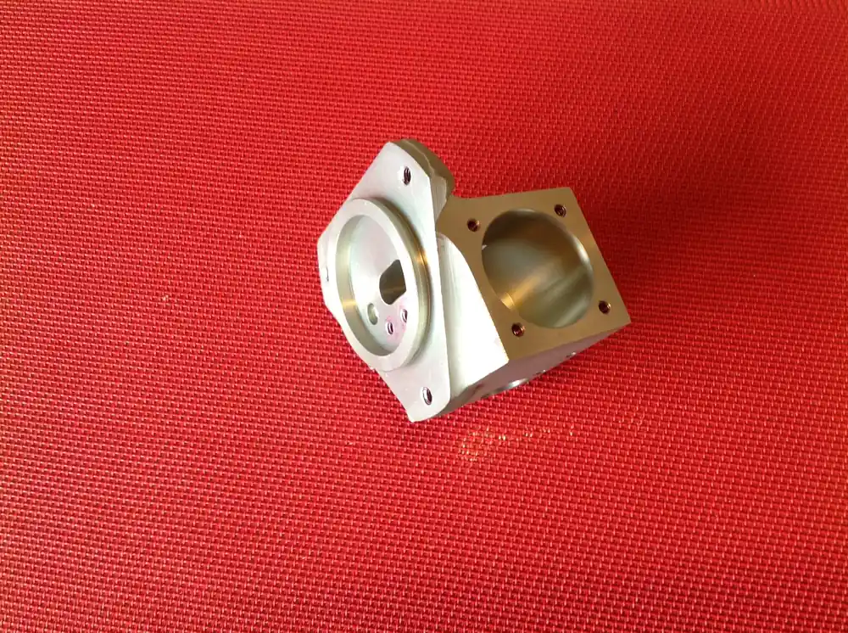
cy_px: 316
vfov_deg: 40.6
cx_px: 424
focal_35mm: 35
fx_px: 856
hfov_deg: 52.7
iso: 64
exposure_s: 1/30
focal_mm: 4.28
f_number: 2.4
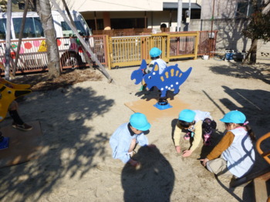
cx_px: 135
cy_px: 101
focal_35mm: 25
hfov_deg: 69.4
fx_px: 195
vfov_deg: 54.8
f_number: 3.9
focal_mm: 4.5
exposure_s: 1/640
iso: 100
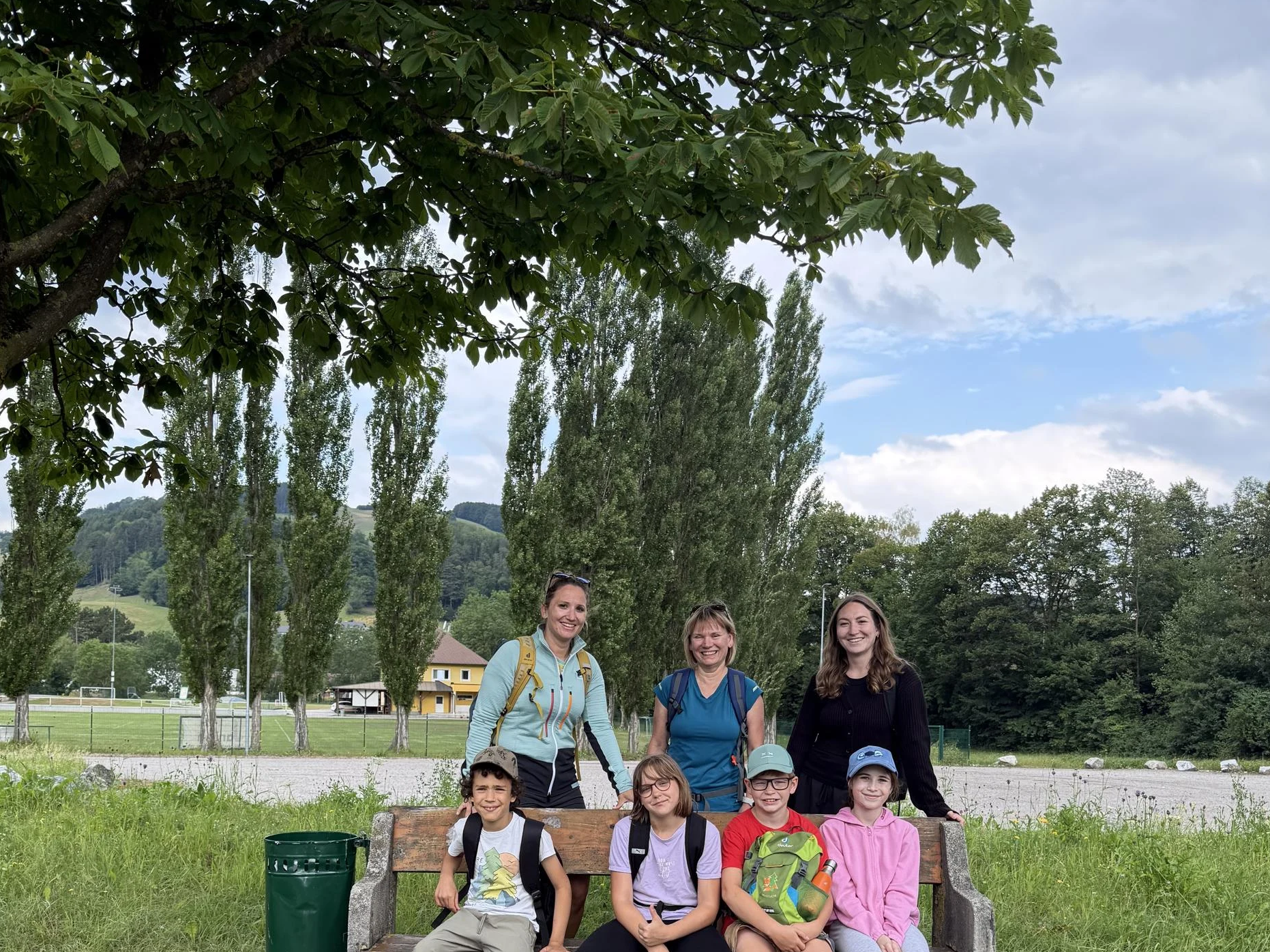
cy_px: 714
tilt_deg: -0.2
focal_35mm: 33
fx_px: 1211
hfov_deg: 55.4
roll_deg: -1.9
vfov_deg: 41.7
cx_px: 629
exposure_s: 1/955
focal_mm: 6.76
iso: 100
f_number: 1.78
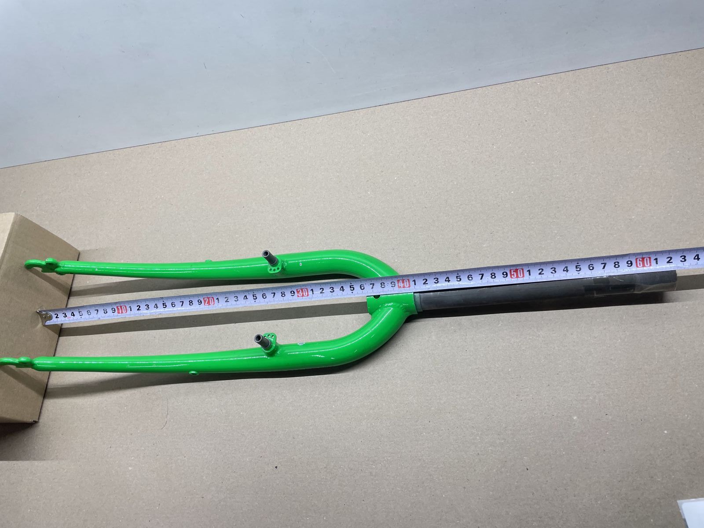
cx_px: 352
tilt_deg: -61.1
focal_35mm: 26
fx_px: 529
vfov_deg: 53.1
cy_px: 264
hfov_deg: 67.3
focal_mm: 4.2
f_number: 1.6
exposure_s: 1/100
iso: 64
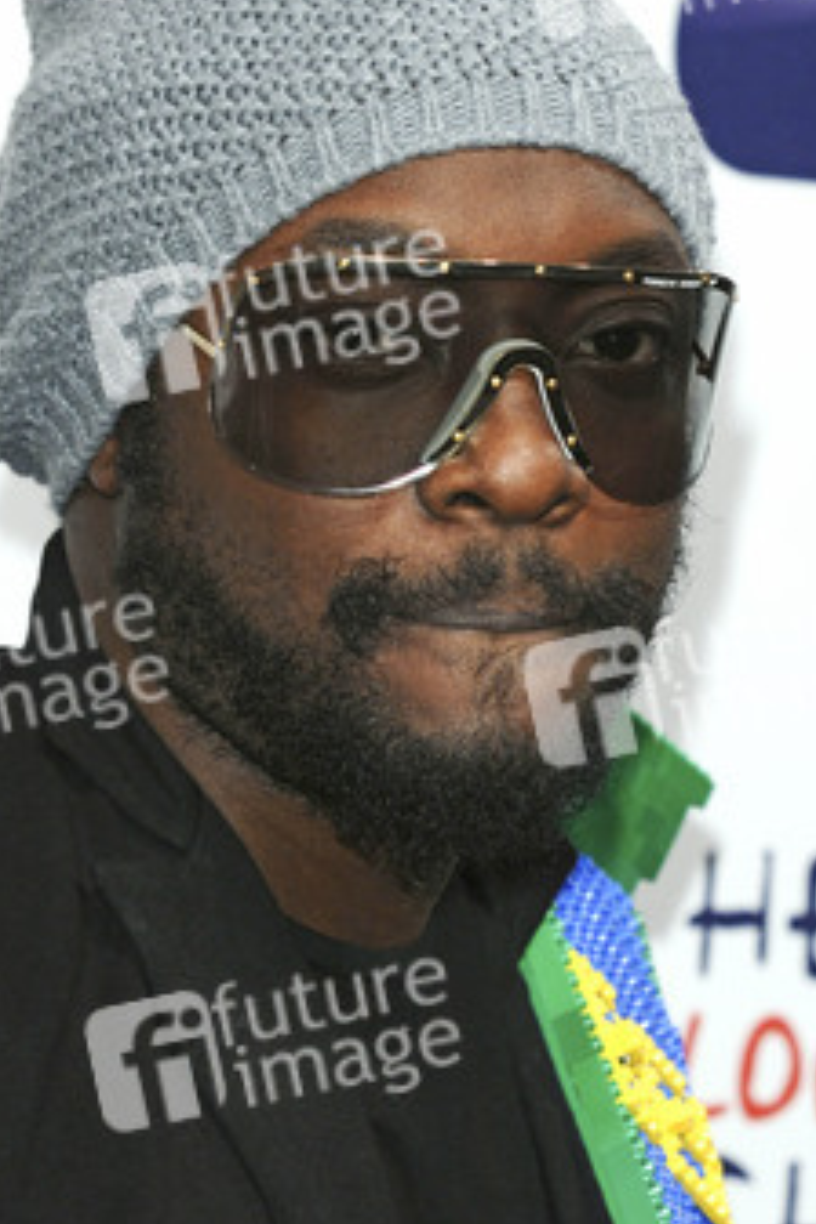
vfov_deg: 14.3
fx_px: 4862
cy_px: 499
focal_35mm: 143
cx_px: 381
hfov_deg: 9.6
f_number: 5
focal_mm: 80
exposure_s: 1/160
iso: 320
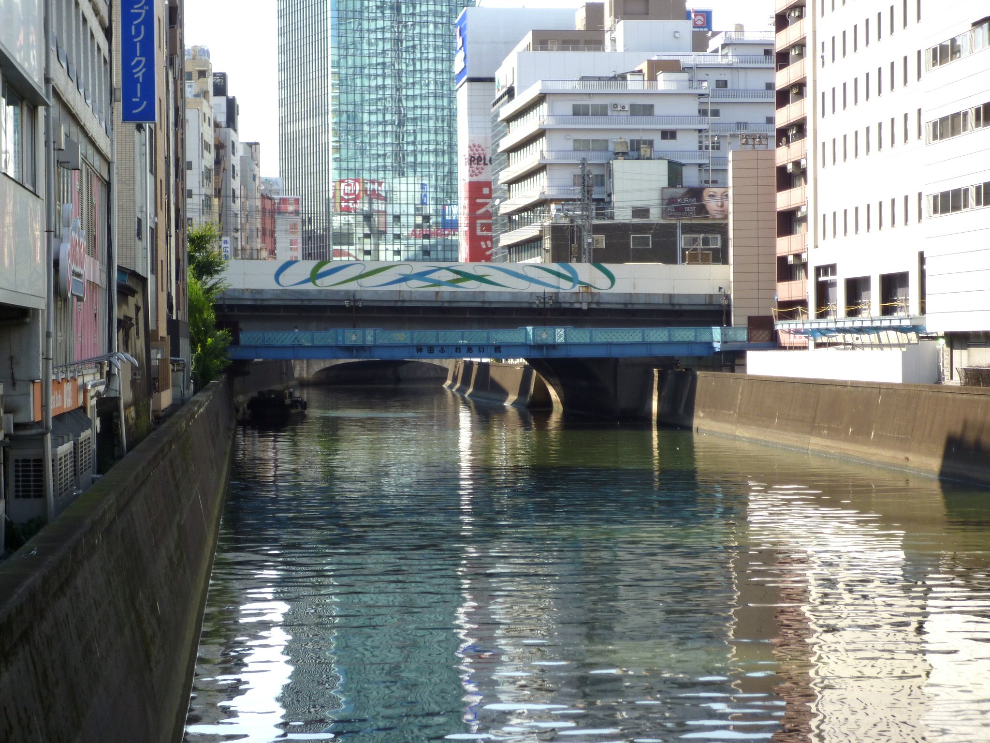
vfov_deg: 17.2
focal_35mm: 86
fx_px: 2460
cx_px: 495
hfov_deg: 22.8
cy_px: 372
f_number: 5.5
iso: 80
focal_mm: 15.2
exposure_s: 1/200
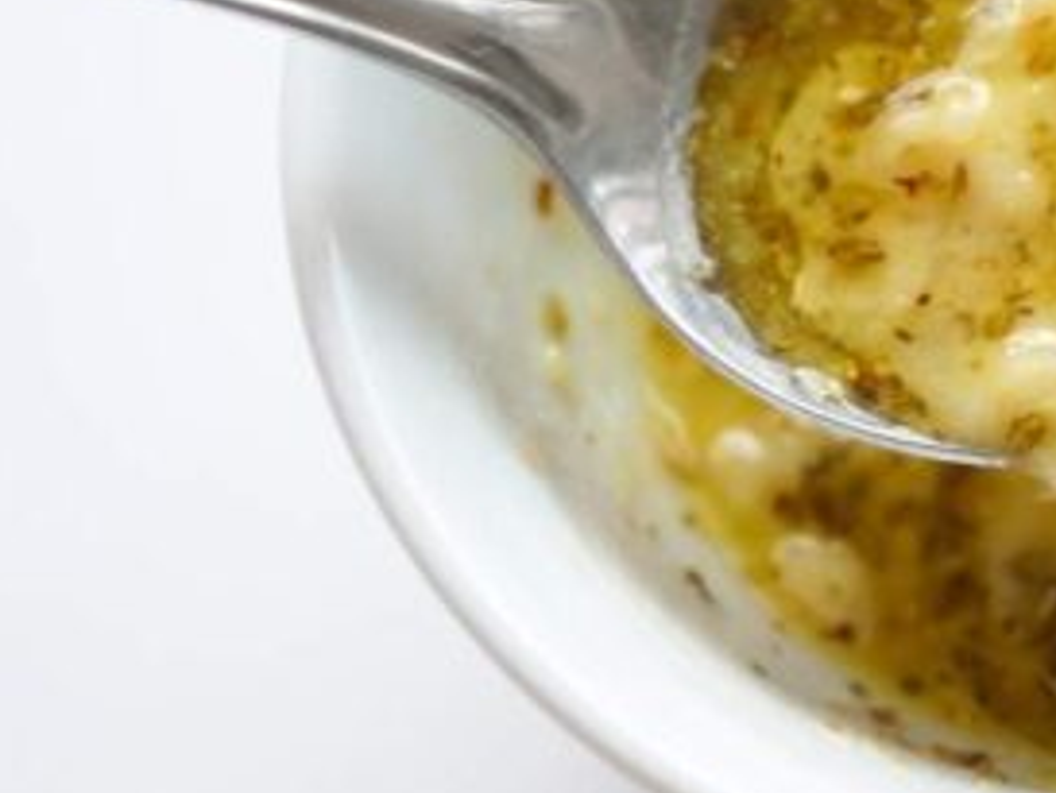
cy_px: 201
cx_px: 1218
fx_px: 4151
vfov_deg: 10.9
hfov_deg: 14.1
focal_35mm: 136
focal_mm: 29
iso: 500
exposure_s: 1/60
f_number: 3.7
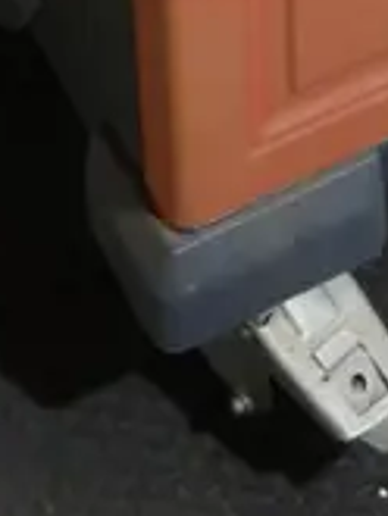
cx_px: 709
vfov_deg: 7.8
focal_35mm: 223
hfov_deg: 6.5
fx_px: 3328
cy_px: -1007
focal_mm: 18
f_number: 4
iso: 500
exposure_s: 1/60
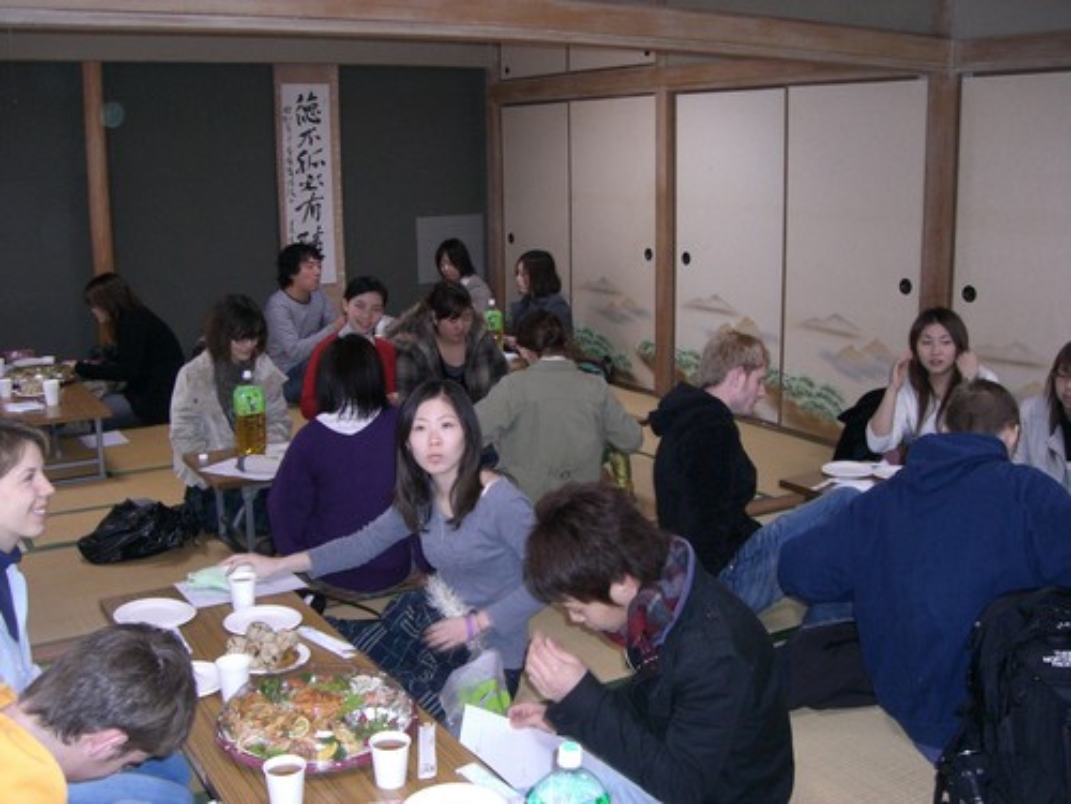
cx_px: 536
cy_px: 402
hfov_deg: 49.0
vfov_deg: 37.7
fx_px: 1176
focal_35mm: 38
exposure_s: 1/60
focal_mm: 6.2
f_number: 2.7
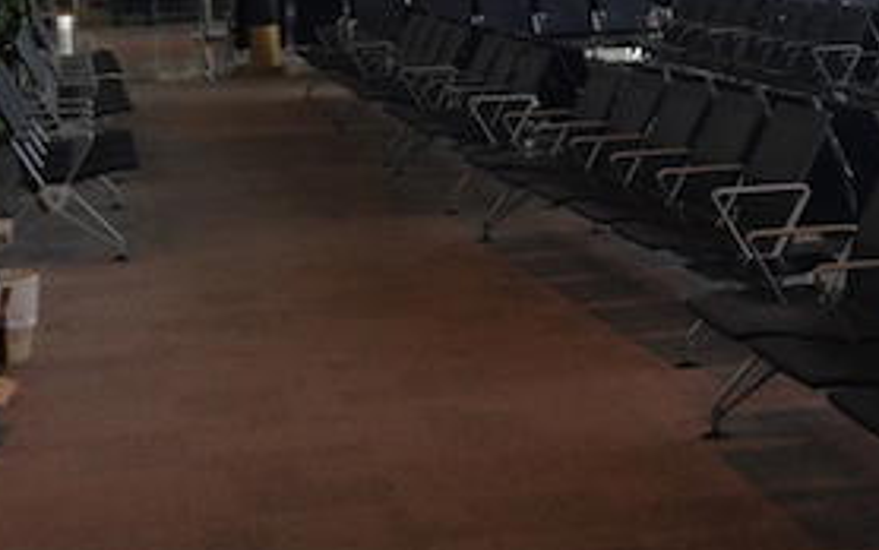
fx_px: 2109
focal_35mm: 88
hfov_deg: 23.2
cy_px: 138
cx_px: 705
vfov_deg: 14.8
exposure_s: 1/60
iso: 64
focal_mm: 4.12
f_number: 2.4
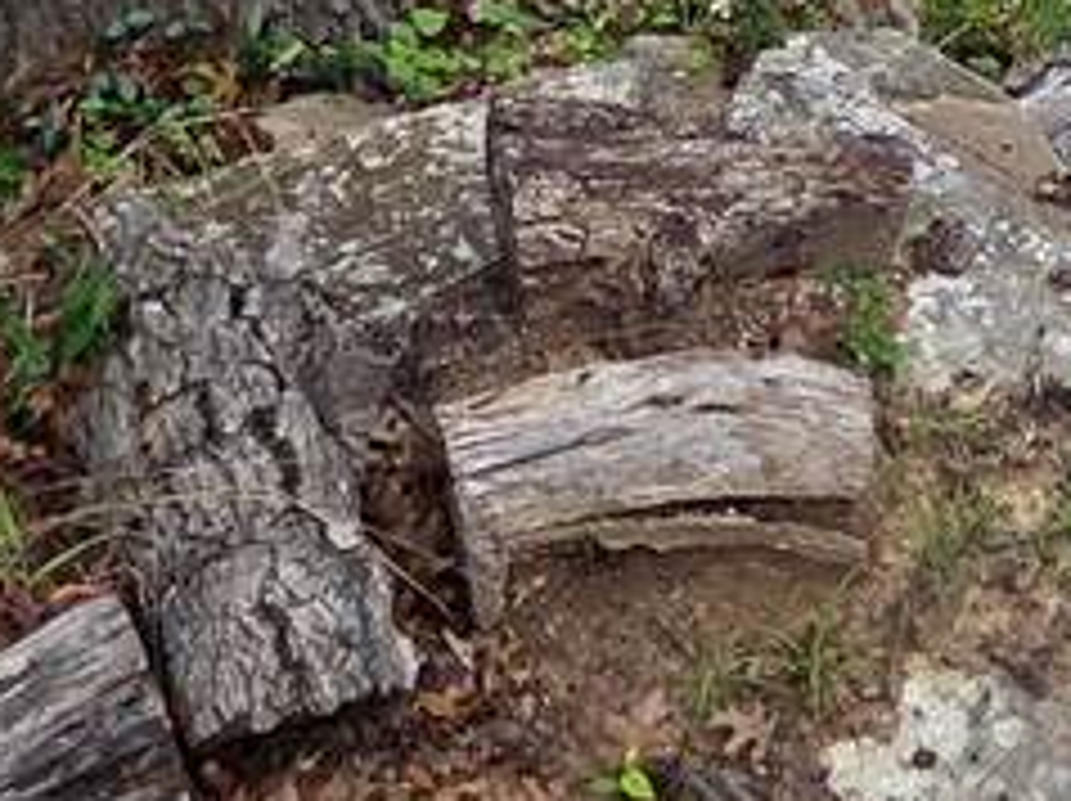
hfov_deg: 26.0
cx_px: 1125
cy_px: -765
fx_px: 2164
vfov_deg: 16.4
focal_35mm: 70
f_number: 2.2
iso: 50
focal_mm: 2.2
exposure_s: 1/163
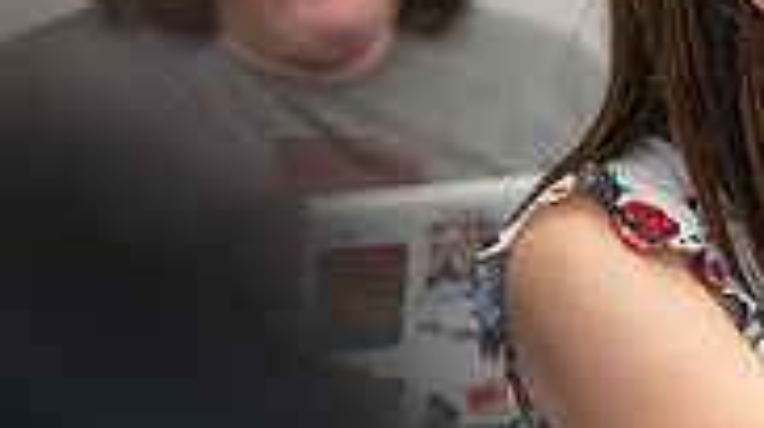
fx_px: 10829
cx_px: 945
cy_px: 183
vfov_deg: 2.3
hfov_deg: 4.0
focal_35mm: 535
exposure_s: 1/200
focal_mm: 160
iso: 1250
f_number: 2.8
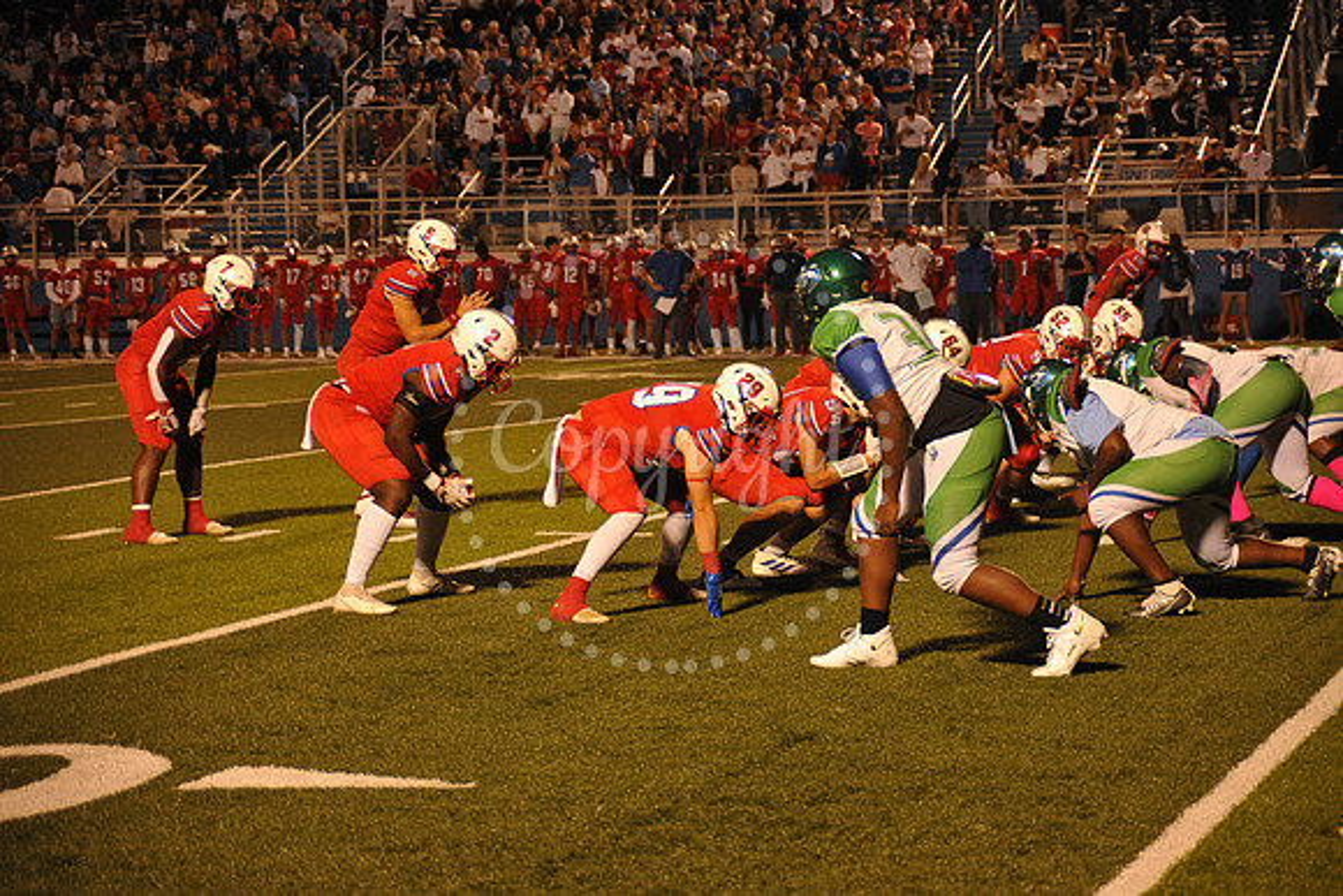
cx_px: 672
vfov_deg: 13.0
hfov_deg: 19.5
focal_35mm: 105
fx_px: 3918
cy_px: 448
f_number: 4.5
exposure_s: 1/125
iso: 1600
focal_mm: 105
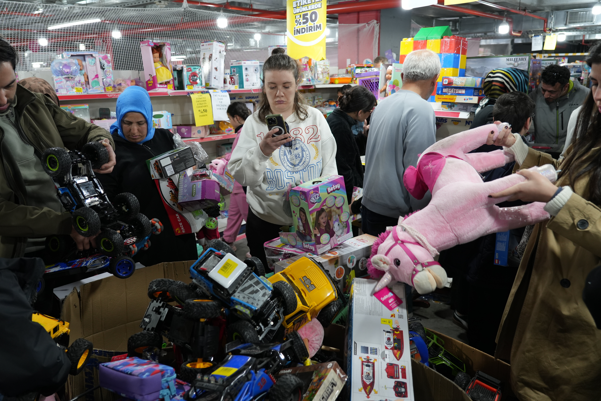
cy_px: 200
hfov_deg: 65.5
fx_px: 467
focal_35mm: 28
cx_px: 300
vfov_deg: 46.4
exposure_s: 1/60
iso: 1000
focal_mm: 28
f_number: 4
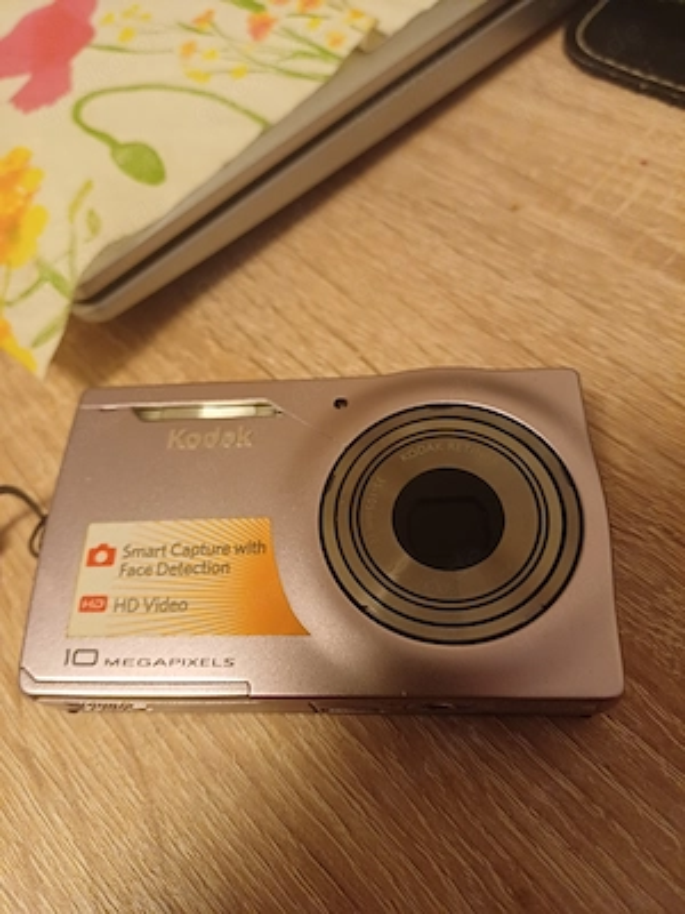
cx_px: 342
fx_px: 660
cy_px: 457
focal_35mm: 25
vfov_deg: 69.4
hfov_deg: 54.9
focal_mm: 4.65
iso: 400
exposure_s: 1/25
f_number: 1.8
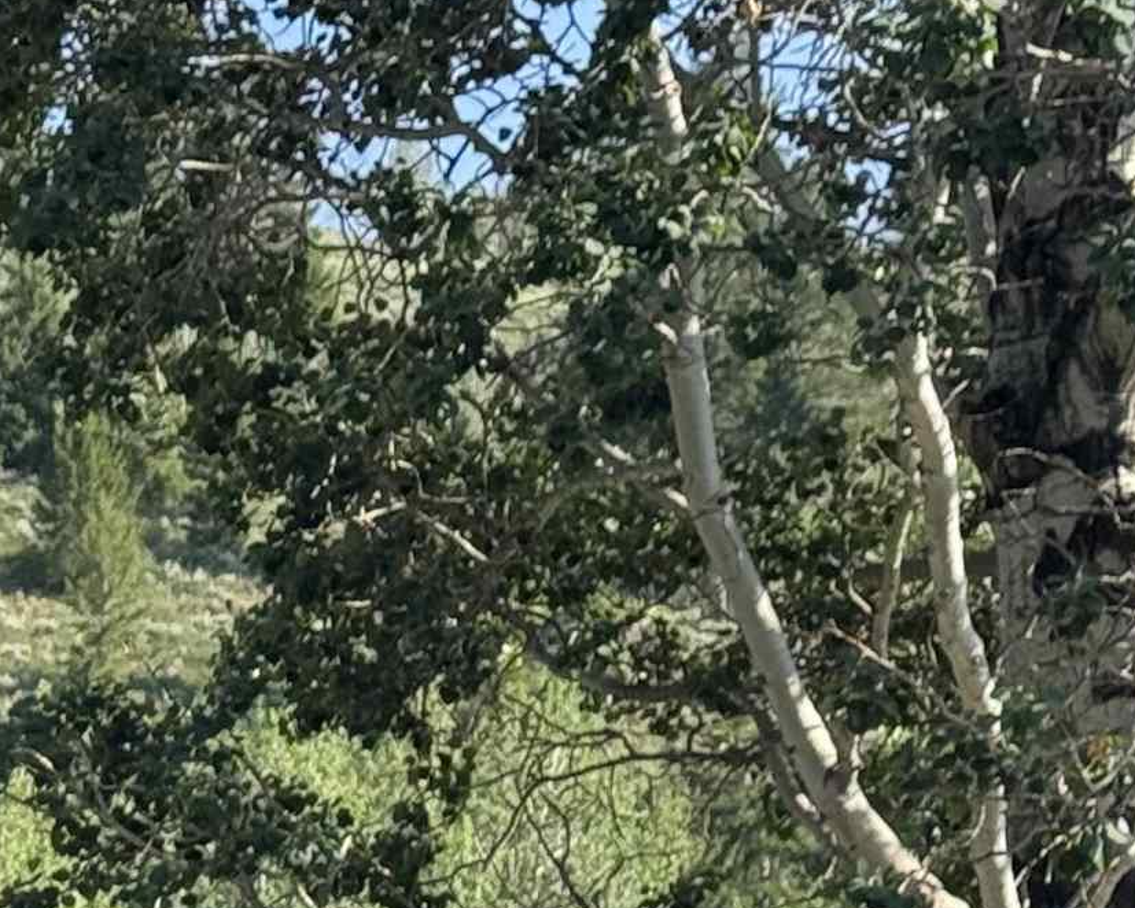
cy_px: 1191
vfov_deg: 8.7
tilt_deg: +8.3
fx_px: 5846
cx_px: -670
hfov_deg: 10.6
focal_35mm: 174
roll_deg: +1.6
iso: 64
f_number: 1.78
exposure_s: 1/1133
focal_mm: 6.76
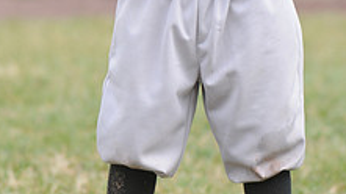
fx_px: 7555
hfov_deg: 2.6
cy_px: -102
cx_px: 218
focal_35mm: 824
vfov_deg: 1.5
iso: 400
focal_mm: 200
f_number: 4
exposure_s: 1/1000
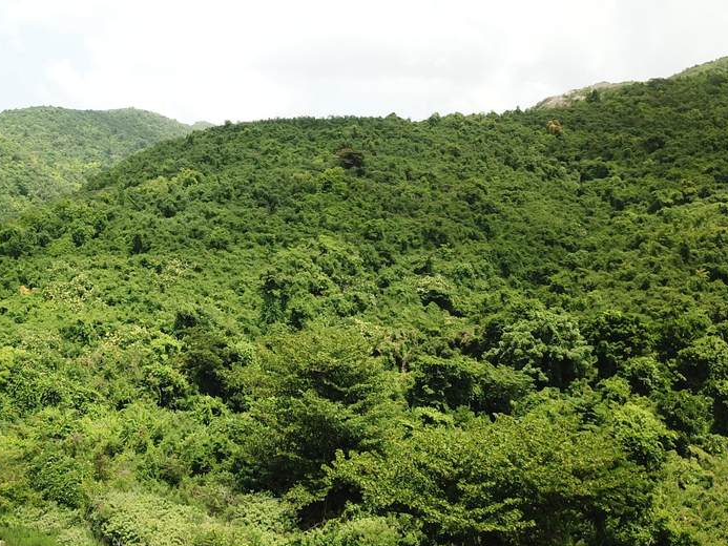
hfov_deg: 38.6
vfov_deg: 30.2
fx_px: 1010
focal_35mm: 48
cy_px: 218
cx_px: 176
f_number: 2.2
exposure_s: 1/817
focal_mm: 4.73
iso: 100
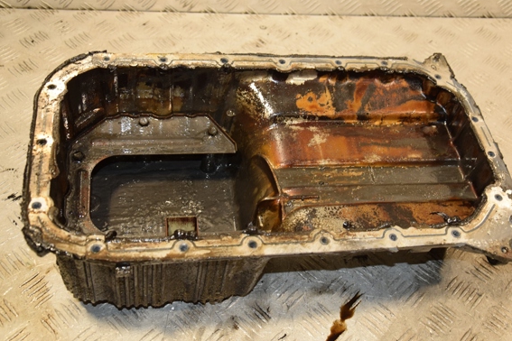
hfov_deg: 44.5
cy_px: 157
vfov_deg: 30.5
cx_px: 273
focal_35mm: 44
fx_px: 626
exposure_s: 1/125
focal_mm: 26
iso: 800
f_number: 5
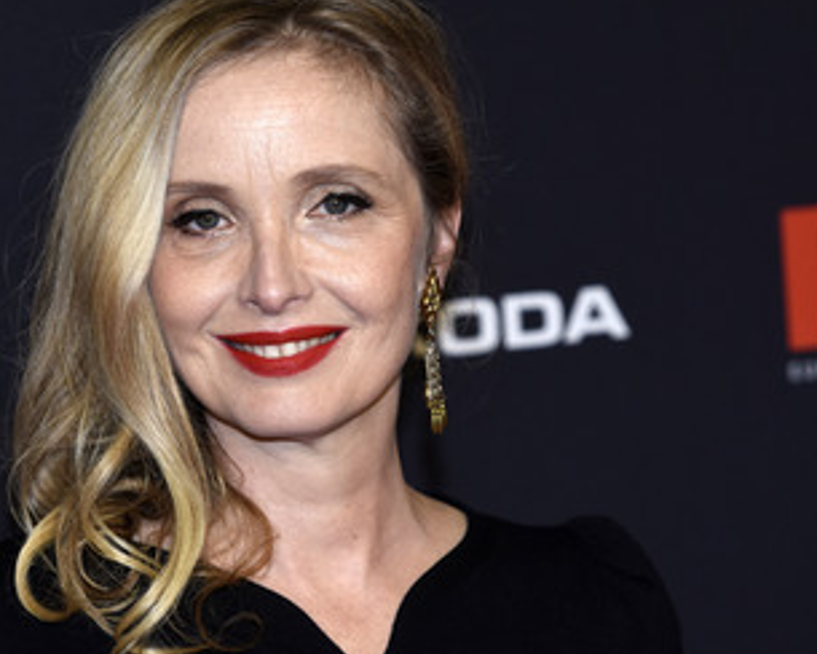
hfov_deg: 6.2
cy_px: 346
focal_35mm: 312
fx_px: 7544
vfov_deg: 5.0
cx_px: 237
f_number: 3.5
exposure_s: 1/800
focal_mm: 150
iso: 640
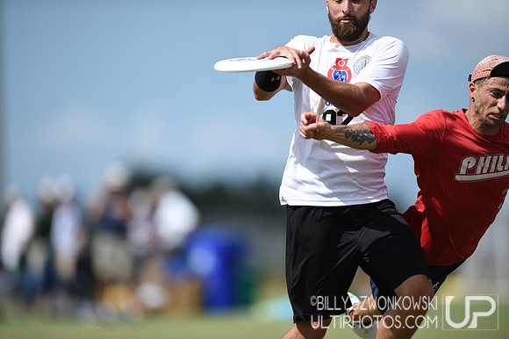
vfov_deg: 3.4
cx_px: 254
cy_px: 170
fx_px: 5652
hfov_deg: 5.2
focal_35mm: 400
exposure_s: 1/5000
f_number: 2.8
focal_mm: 400
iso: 200
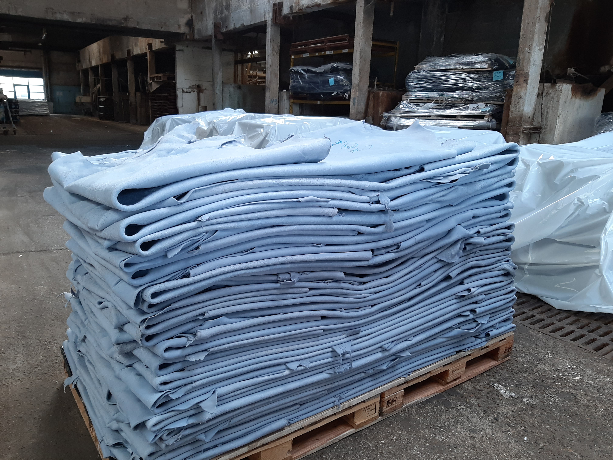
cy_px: 230
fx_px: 460
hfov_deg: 67.3
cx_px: 306
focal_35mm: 26
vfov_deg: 53.1
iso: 50
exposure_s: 1/50
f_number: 1.7
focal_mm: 3.93
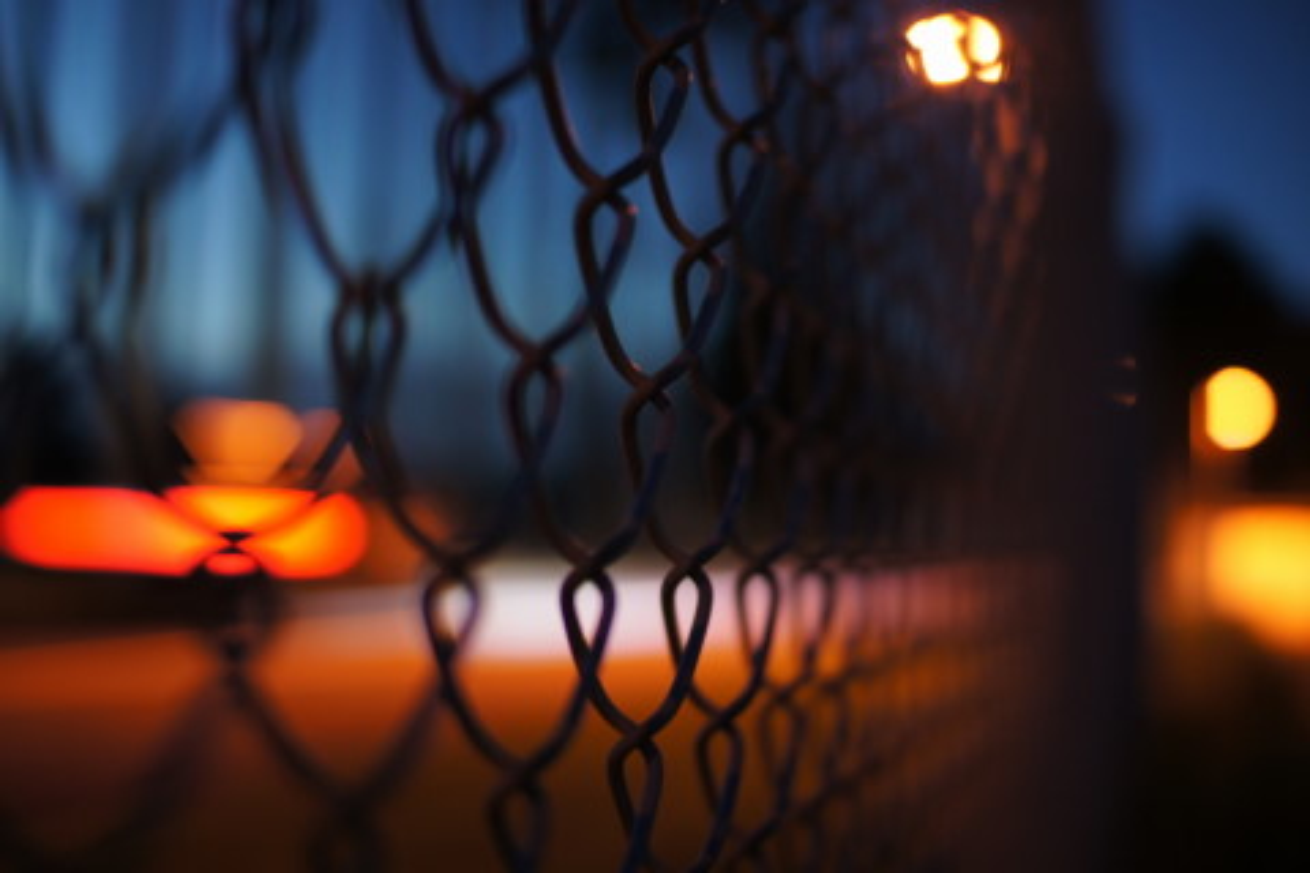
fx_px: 1637
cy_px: 436
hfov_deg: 43.6
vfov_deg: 29.9
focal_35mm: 45
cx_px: 655
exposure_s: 1/4
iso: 200
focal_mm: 30
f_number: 1.4
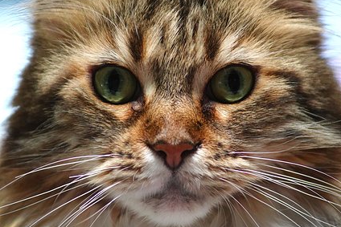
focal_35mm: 362
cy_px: 96
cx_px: 179
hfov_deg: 5.7
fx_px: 3430
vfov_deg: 3.8
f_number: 5.6
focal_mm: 300
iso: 6400
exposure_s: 1/125
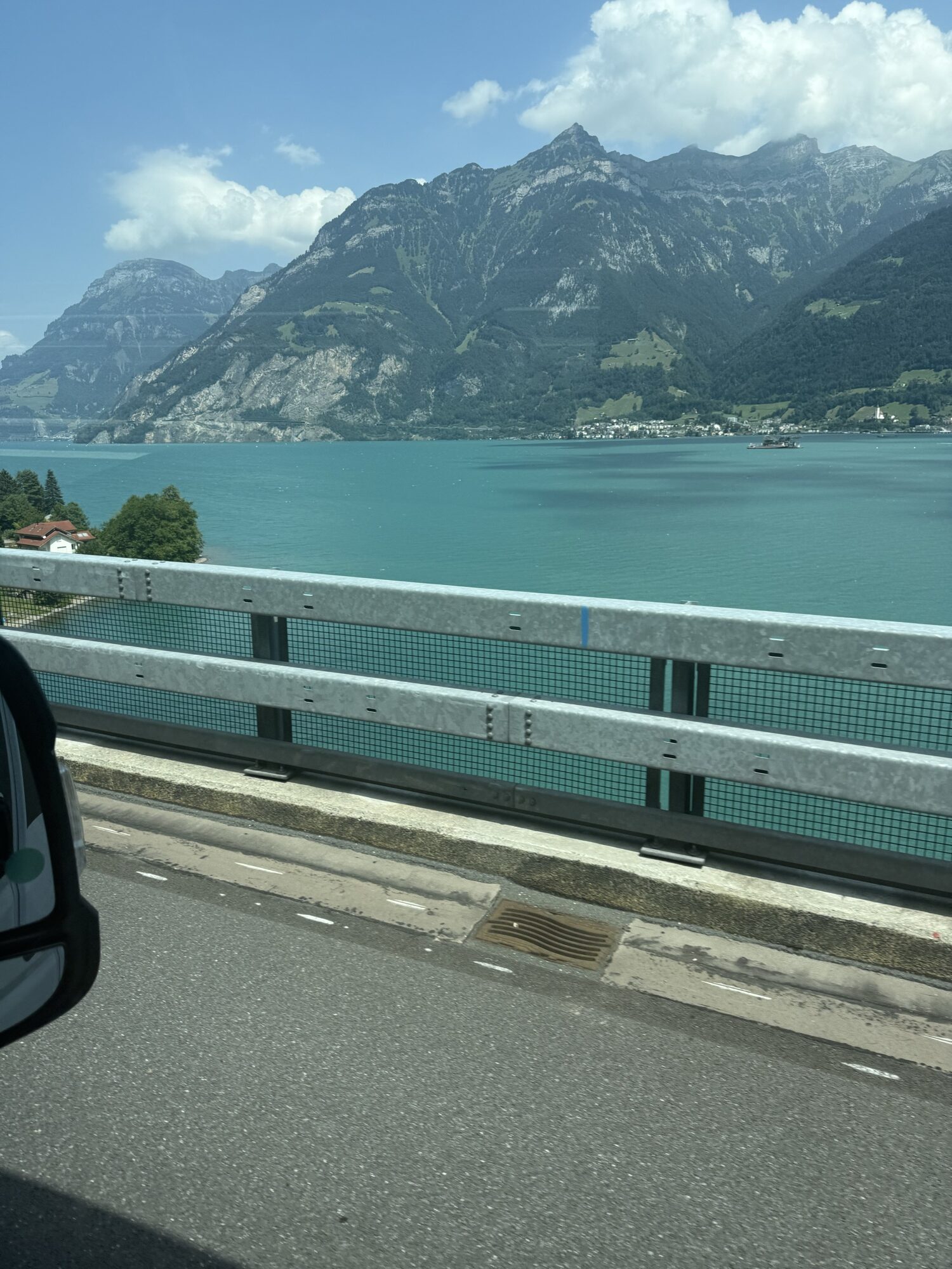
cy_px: 634
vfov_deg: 71.6
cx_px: 476
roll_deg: +2.9
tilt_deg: -9.8
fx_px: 880
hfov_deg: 56.8
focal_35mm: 24
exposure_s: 1/3145
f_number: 1.78
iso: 80
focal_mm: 6.76
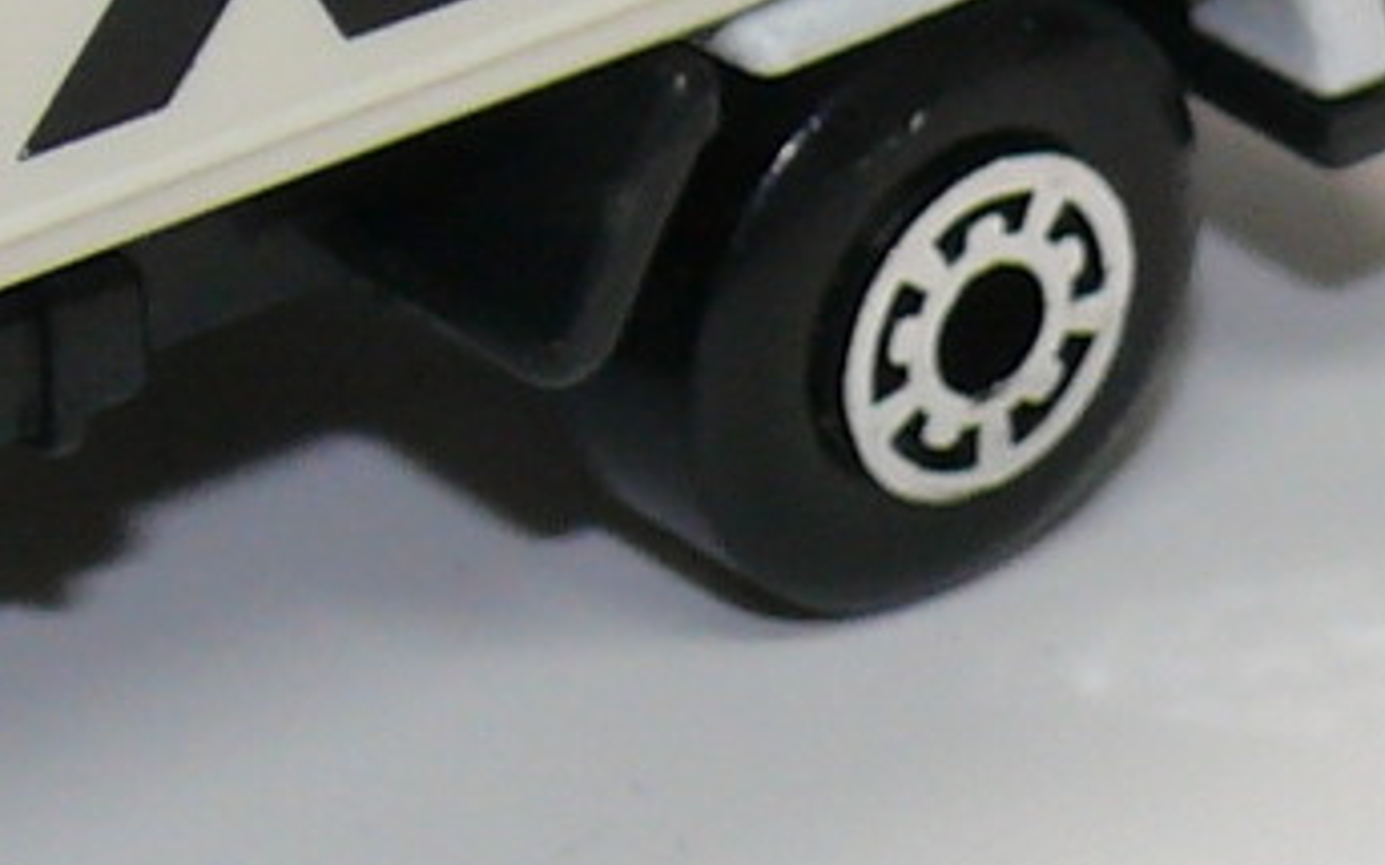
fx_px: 15249
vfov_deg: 3.2
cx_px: -519
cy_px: -491
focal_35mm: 404
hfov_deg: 5.2
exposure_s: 1/30
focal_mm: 12
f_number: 4
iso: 100
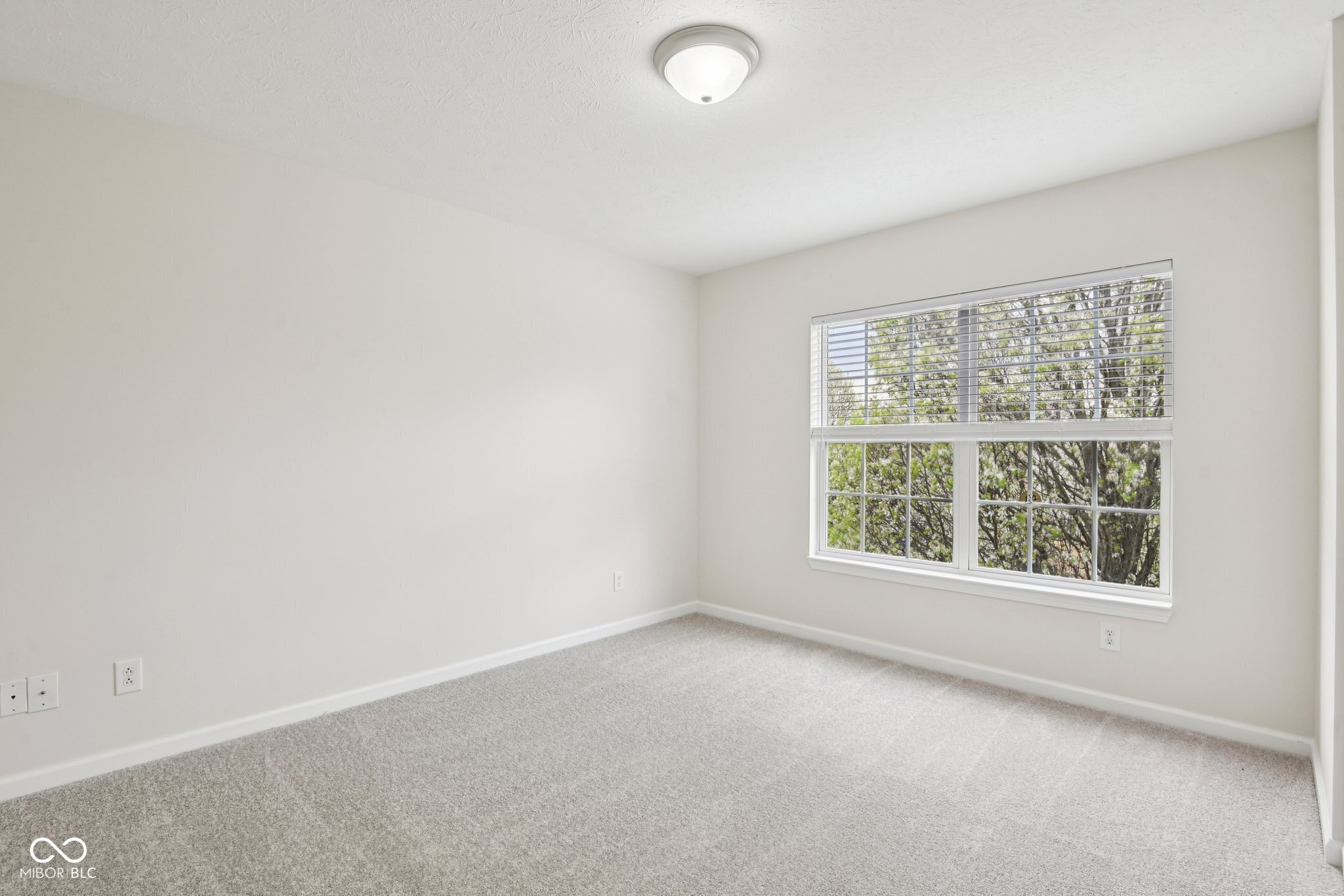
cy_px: 448
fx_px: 597
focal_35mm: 16
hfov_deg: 96.7
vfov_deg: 73.7
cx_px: 672
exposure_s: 1/15
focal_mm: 16
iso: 100
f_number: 8
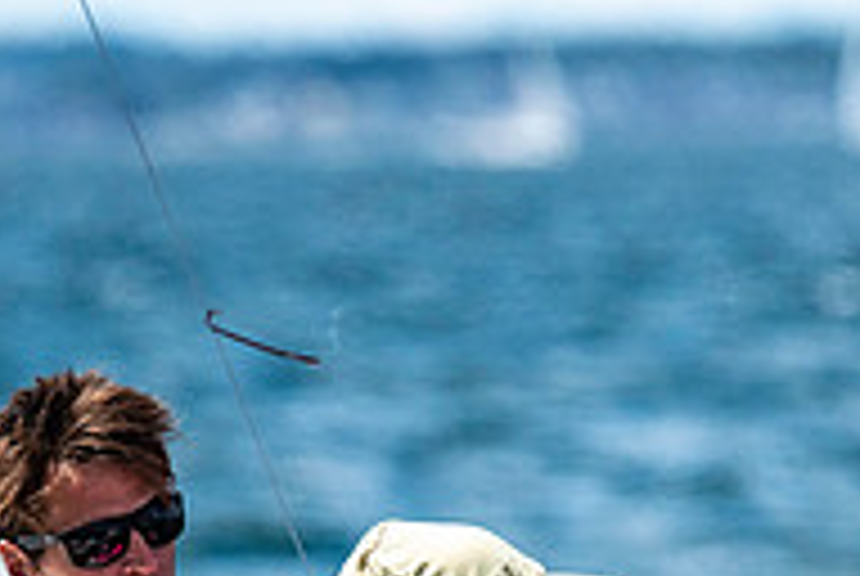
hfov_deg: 1.5
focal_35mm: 1365
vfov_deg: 1.0
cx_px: 279
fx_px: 32658
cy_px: 713
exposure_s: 1/5000
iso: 500
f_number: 5
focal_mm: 300
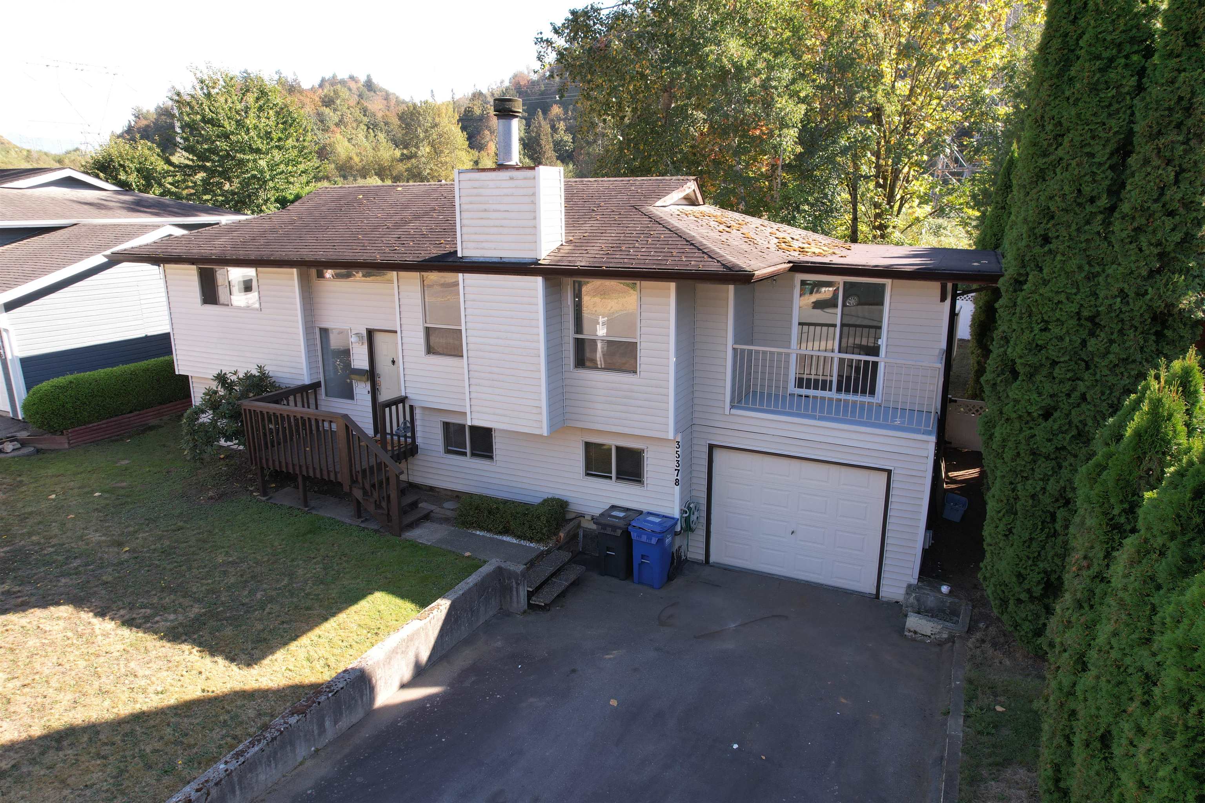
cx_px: 602
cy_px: 402
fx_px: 736
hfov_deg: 78.6
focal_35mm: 22
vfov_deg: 57.2
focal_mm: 8.38
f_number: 2.8
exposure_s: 1/320
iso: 100
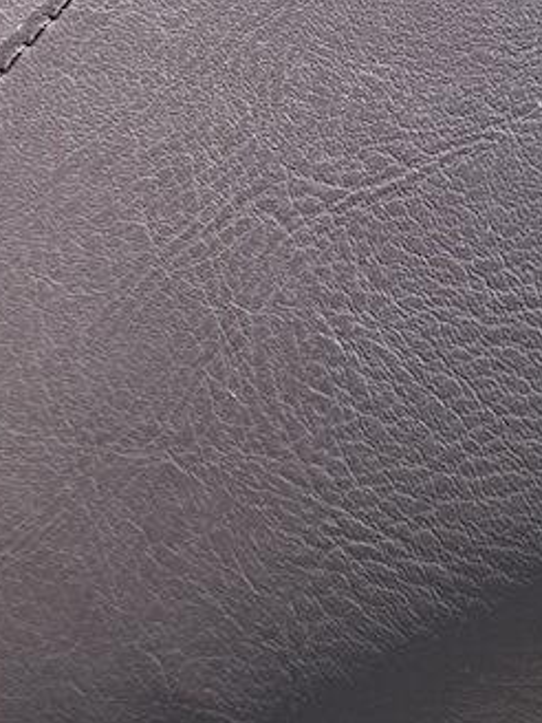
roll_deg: -6.1
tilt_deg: -33.4
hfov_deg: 12.1
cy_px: 1607
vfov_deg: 13.4
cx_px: 798
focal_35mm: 117
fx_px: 2443
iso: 80
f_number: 1.78
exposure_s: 1/3717
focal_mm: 6.86
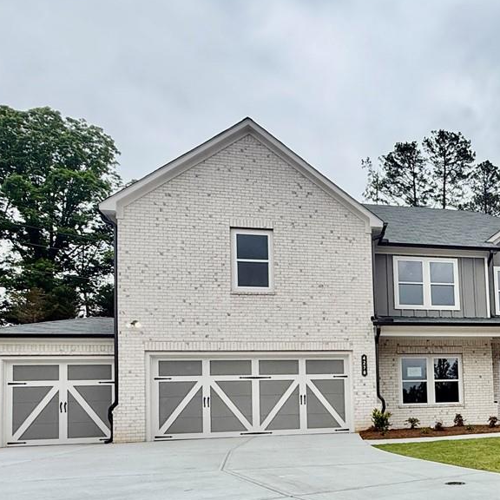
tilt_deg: +3.5
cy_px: 323
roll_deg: -1.5
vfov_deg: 68.2
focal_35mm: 22
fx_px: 360
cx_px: 351
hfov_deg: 66.8
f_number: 2.2
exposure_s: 1/955
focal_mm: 2.22
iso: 50
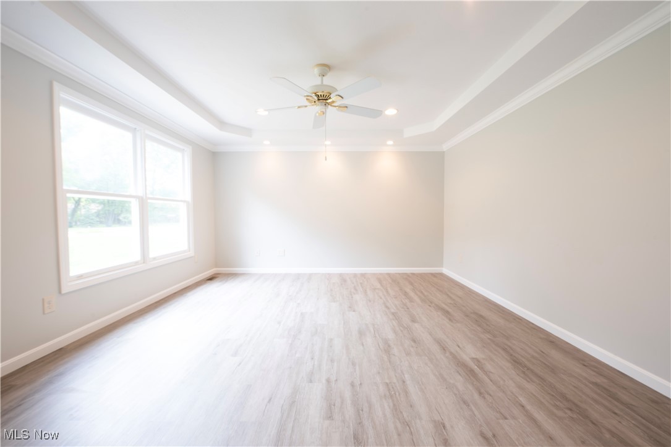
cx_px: 336
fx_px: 261
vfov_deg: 81.2
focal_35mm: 14
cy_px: 224
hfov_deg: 104.2
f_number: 11
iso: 64
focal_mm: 14
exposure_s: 1/1.25
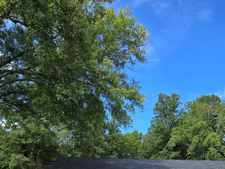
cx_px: 132
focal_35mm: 27
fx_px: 176
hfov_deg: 64.9
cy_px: 170
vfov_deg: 43.7
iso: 50
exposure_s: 1/1212
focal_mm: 2.2
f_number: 2.2
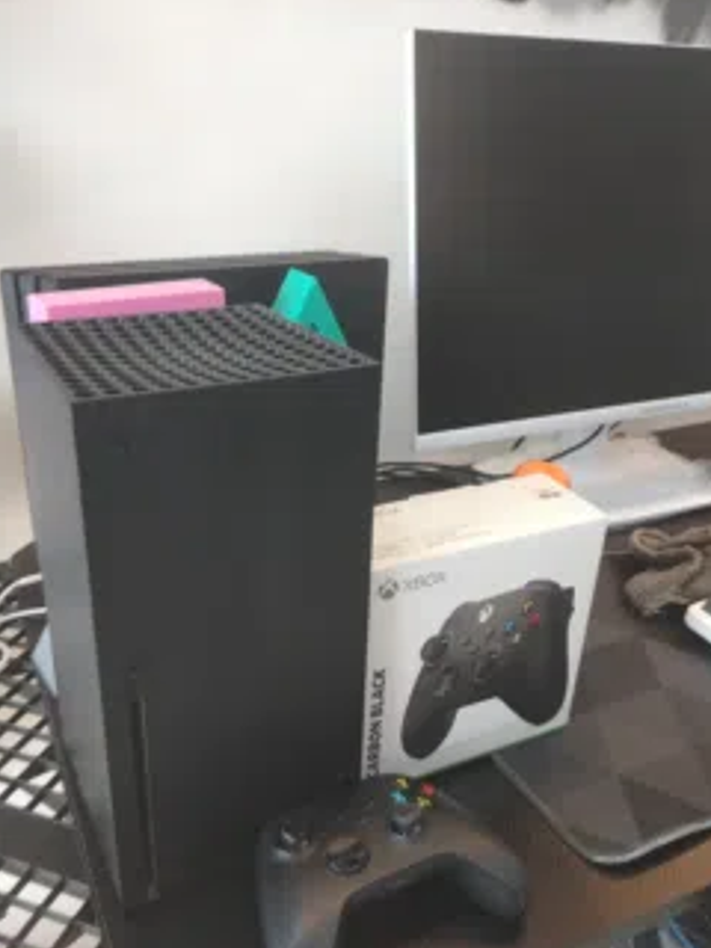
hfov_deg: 46.7
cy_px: 489
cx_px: 320
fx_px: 822
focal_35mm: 30
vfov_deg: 60.0
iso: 528
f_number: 1.75
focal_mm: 5.25
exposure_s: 1/30
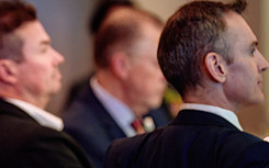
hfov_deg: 5.3
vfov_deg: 3.3
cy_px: 94
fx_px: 2917
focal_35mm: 398
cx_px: 20
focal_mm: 165
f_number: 2.8
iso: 2000
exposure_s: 1/60
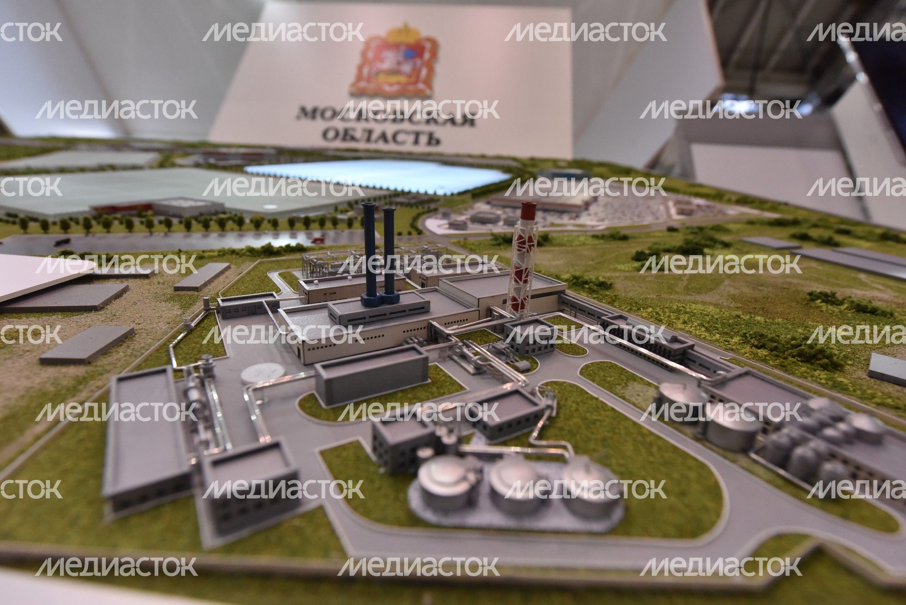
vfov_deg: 64.6
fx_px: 478
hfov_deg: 86.9
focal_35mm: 19
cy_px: 302
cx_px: 453
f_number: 5.6
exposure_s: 1/1000
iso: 3200
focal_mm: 19
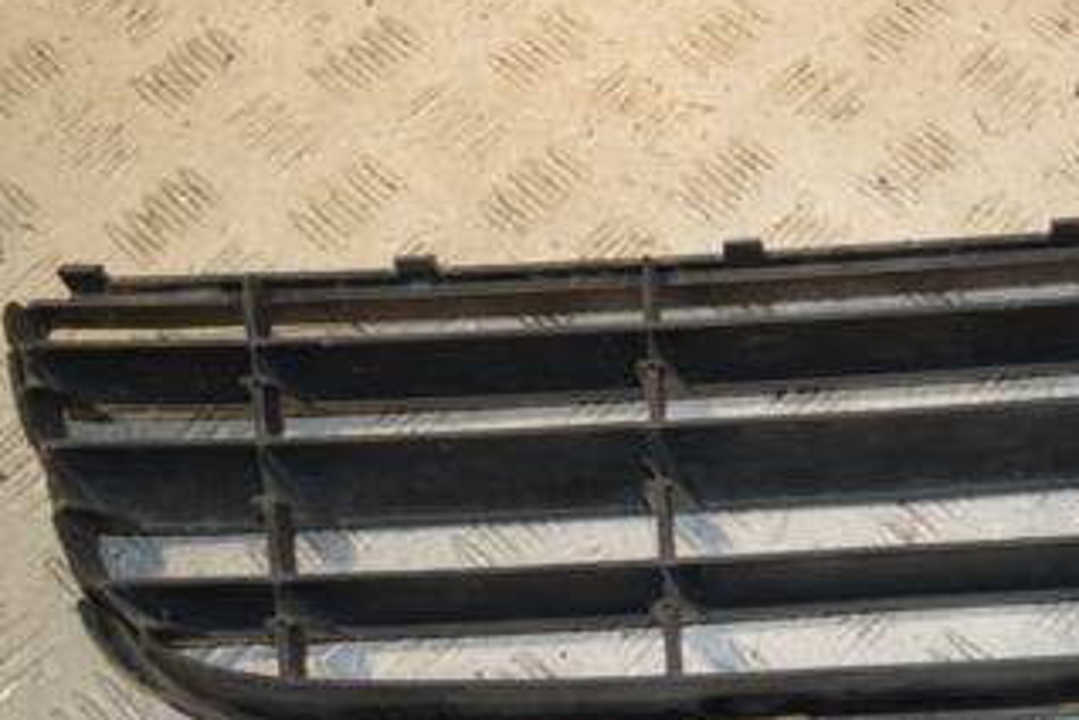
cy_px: 391
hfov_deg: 28.7
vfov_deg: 20.0
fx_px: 2038
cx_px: 936
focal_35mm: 68
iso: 800
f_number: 6.3
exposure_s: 1/200
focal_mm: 24
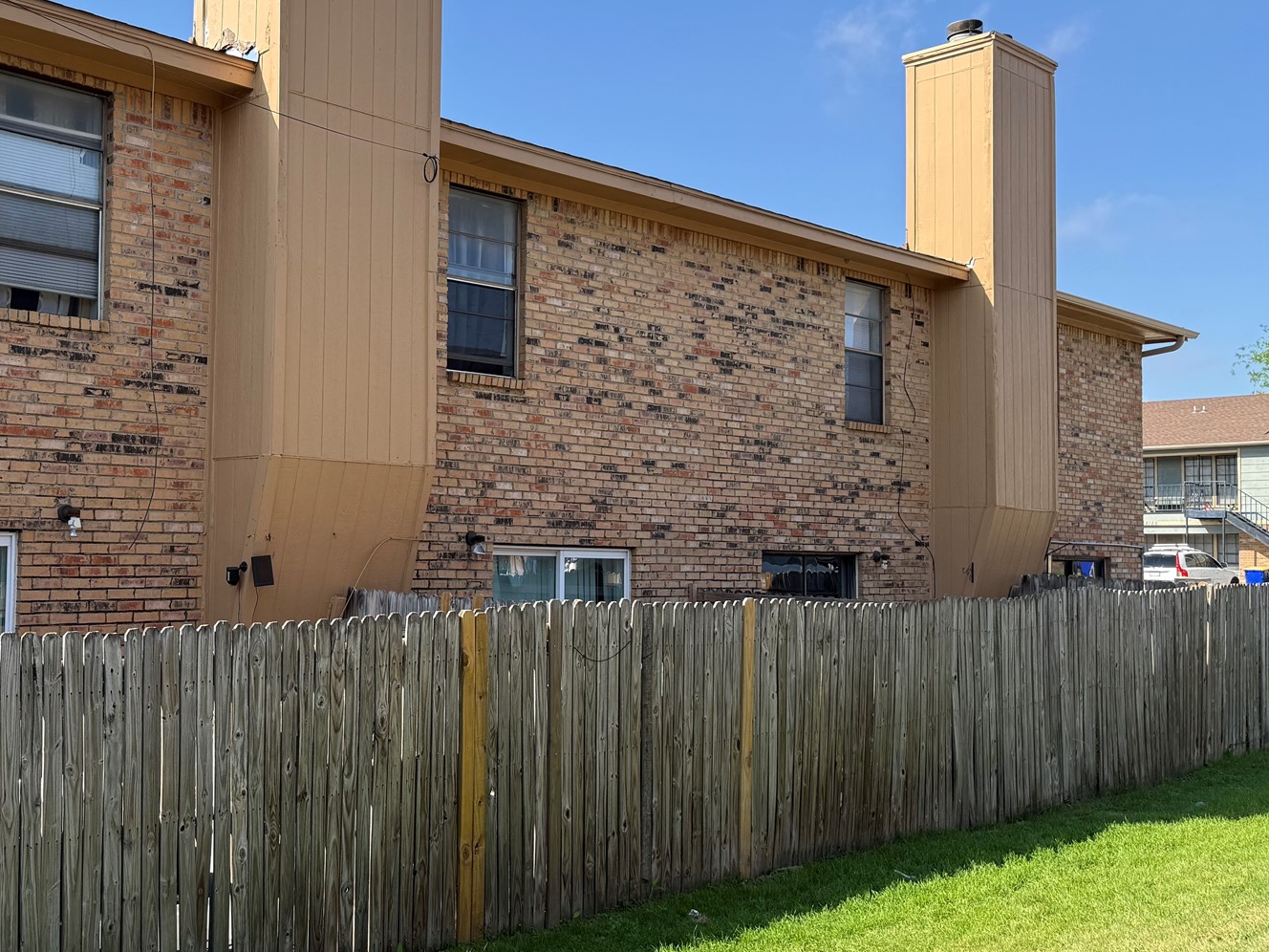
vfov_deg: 38.7
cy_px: 470
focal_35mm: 37
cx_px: 293
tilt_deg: +3.7
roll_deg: -0.6
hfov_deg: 47.9
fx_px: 1356
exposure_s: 1/1949
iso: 80
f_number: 1.78
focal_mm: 6.76
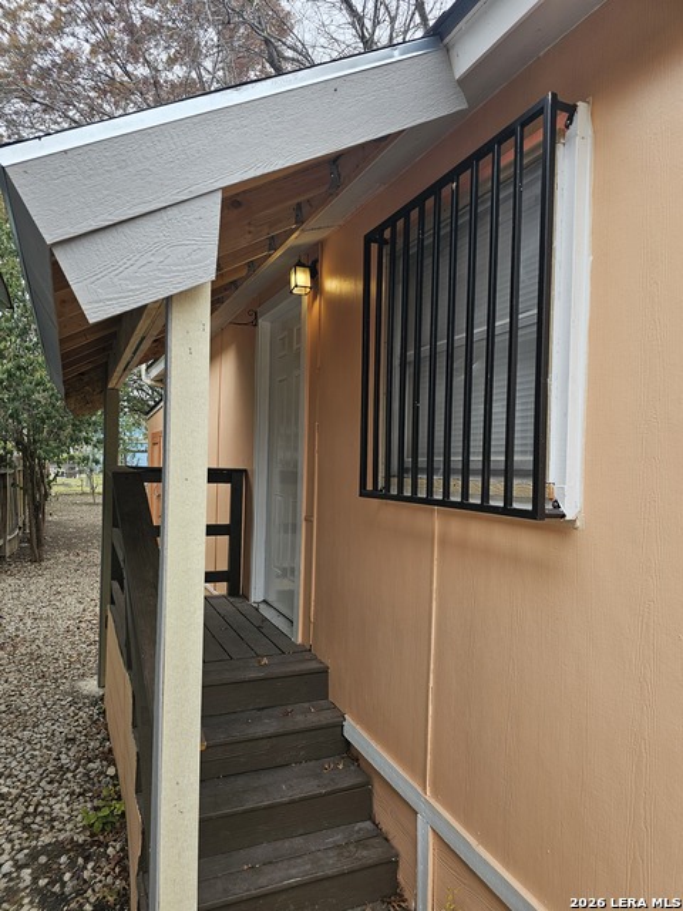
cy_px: 456
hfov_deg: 58.9
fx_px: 605
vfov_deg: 73.9
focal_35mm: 23
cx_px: 342
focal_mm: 6.3
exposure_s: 1/359
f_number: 1.7
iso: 64
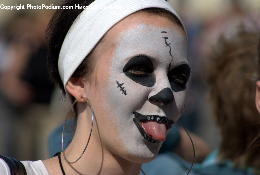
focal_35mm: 375
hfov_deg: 5.5
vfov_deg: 3.7
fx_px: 2715
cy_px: 88
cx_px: 130
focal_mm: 250
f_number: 8
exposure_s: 1/400
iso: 100
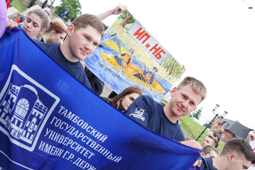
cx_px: 128
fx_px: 319
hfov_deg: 43.6
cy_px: 85
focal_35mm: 45
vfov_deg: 29.9
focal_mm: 45
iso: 160
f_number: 5
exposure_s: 1/125
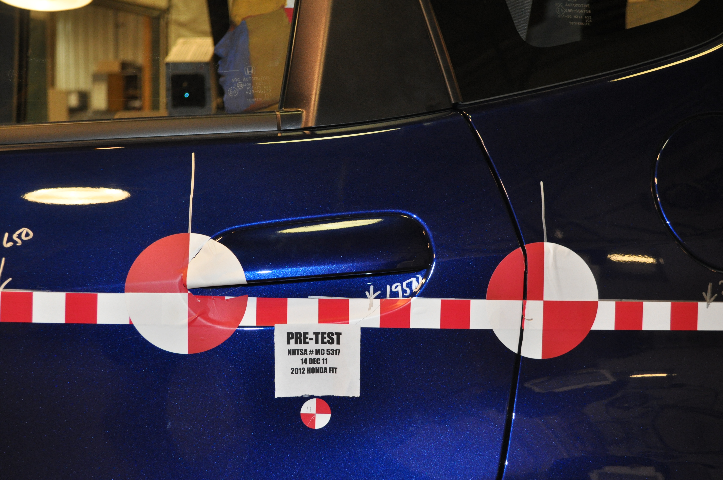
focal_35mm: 48
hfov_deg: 41.2
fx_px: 963
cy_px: 240
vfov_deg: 28.0
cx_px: 362
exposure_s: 1/60
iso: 800
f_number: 4.8
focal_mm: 32
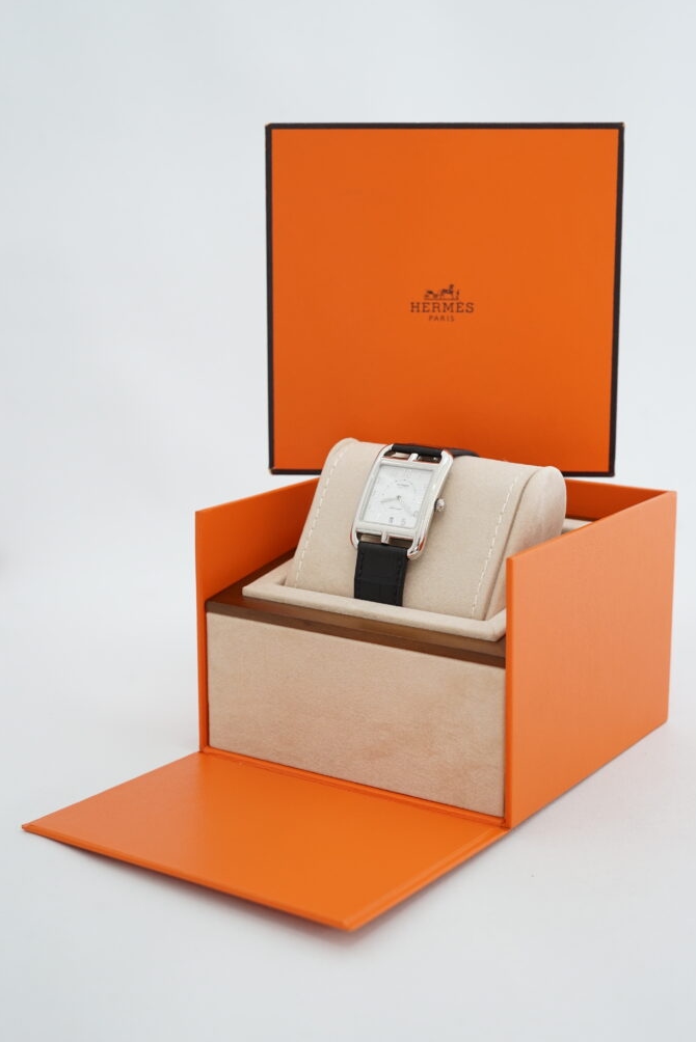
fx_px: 1478
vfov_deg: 38.9
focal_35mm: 51
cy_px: 520
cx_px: 352
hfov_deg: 26.5
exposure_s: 1/13
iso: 640
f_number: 6.3
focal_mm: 50
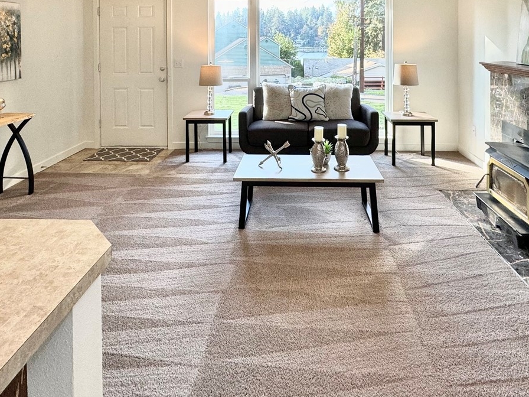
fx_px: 382
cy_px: 44
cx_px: 280
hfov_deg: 69.3
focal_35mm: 25
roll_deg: +0.1
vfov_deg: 49.3
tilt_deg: -2.0
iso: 100
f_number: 2.2
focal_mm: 2.22
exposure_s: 1/120
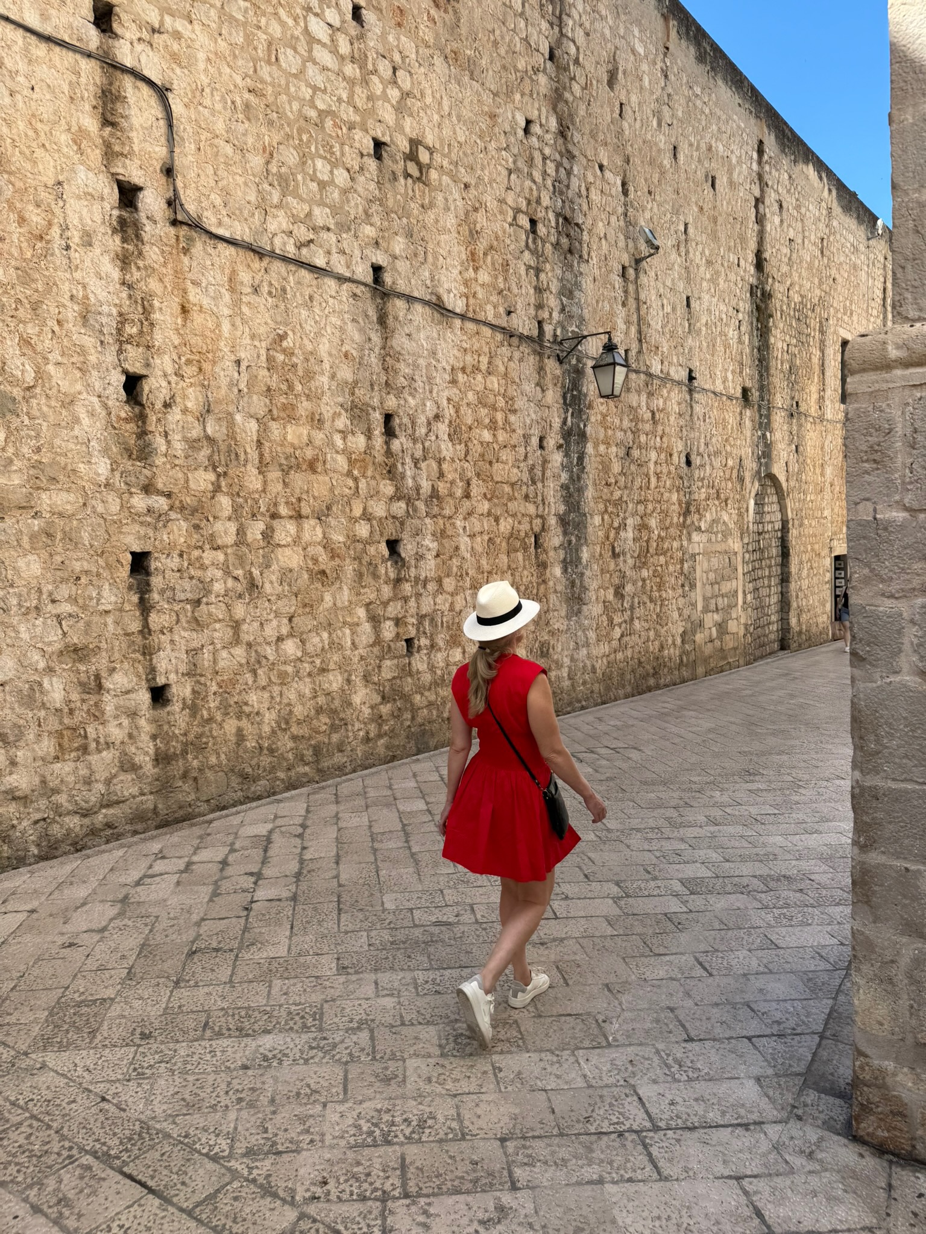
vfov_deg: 71.6
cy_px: 617
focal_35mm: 24
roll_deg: +3.7
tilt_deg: -7.4
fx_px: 856
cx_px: 463
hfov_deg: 56.8
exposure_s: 1/1488
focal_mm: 6.76
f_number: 1.78
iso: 80
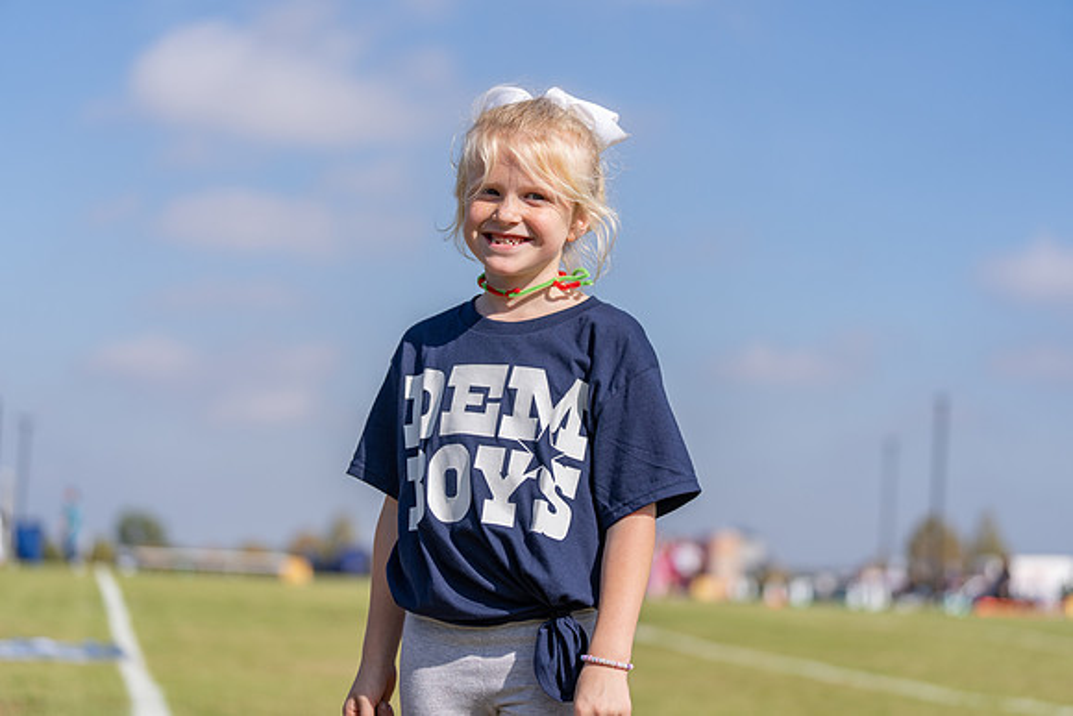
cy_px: 358
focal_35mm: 80
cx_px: 536
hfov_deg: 25.4
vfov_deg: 17.1
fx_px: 2385
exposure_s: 1/2000
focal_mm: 80
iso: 100
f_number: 2.8
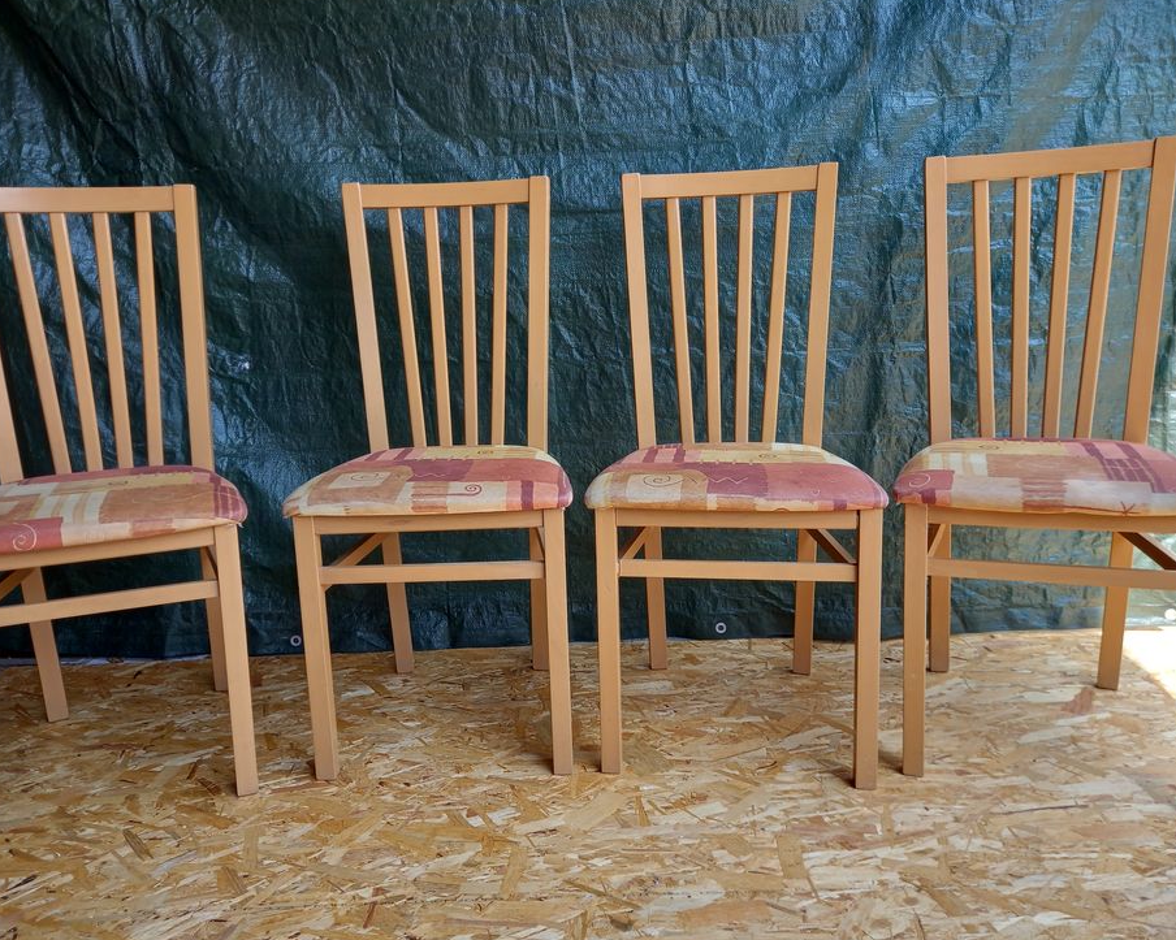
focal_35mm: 27
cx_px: 576
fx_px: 940
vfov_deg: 53.2
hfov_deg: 64.1
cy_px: 471
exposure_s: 1/60
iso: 32
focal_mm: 4.6
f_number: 2
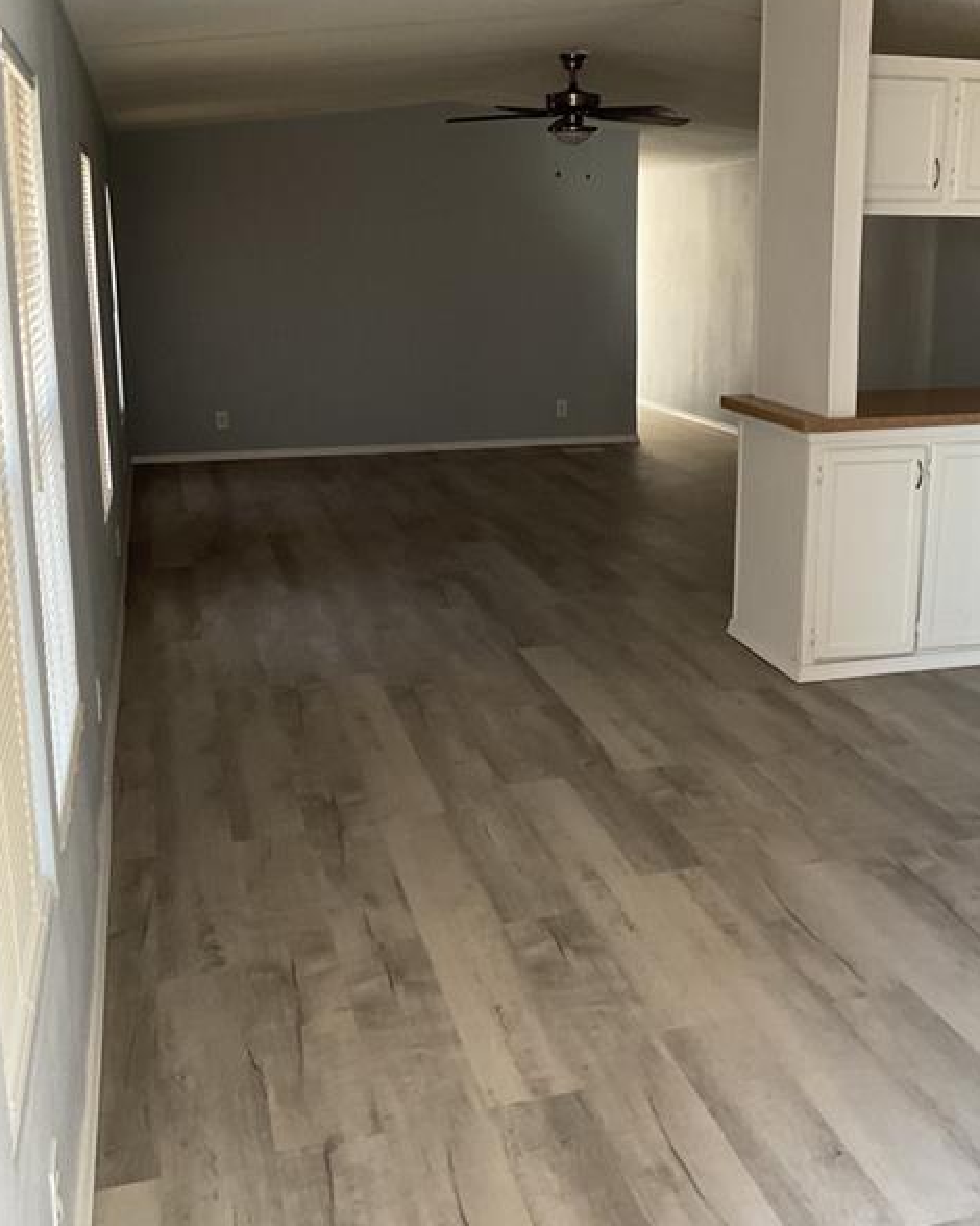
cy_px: 509
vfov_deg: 48.9
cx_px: 588
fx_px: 1342
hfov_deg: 39.9
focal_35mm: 37
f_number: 1.8
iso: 160
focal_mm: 3
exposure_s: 1/50
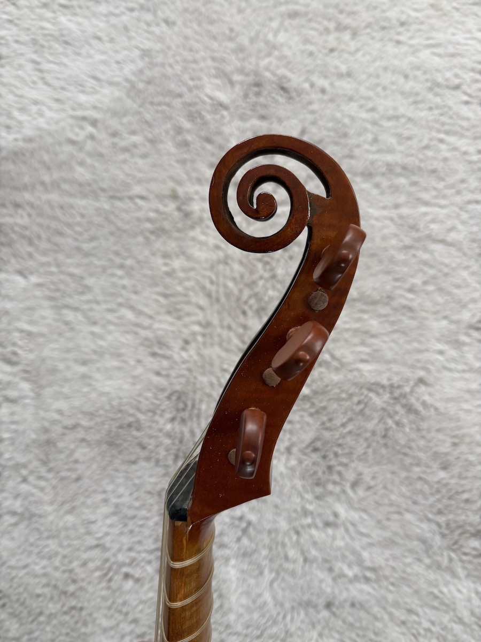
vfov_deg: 67.3
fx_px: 482
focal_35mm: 26
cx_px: 240
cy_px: 321
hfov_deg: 53.1
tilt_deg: -81.4
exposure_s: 1/122
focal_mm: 5.96
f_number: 1.6
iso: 125
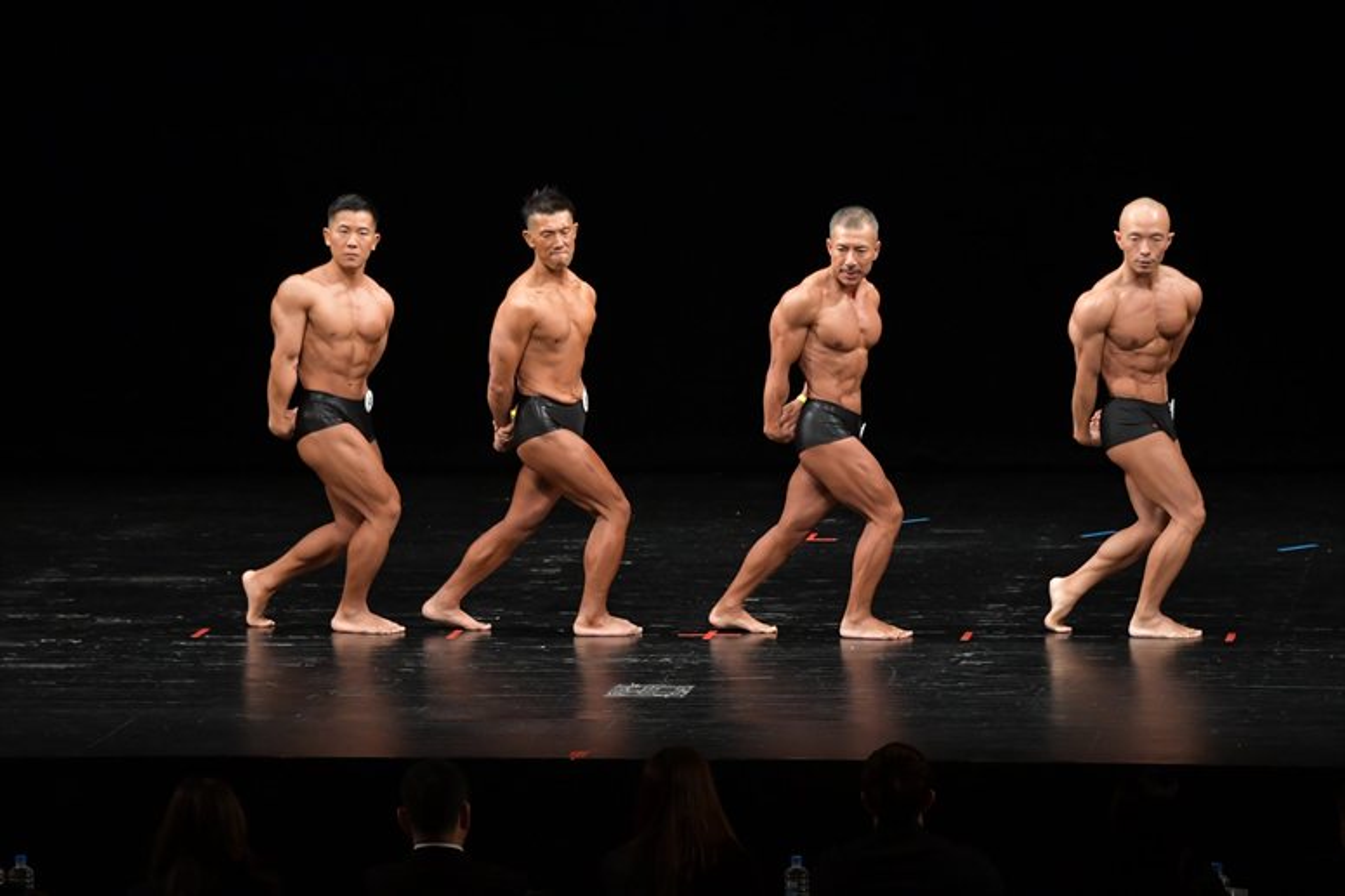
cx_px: 672
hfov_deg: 11.2
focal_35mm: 183
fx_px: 6834
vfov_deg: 7.5
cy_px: 448
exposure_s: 1/400
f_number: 5.6
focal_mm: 122
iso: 2500
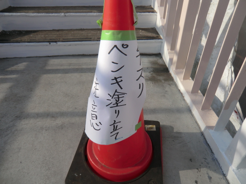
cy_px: 92
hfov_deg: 71.6
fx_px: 171
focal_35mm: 24
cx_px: 123
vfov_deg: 56.8
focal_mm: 4.3
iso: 64
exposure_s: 1/1000
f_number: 3.2
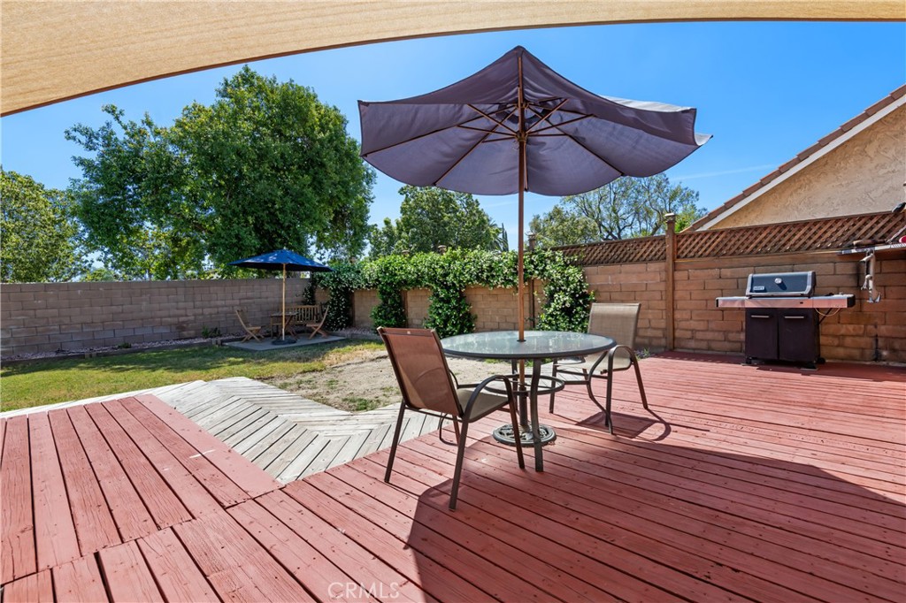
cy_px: 302
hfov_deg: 96.8
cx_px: 453
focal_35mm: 16
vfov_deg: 73.7
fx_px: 403
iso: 64
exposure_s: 1/500
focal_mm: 16
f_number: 8
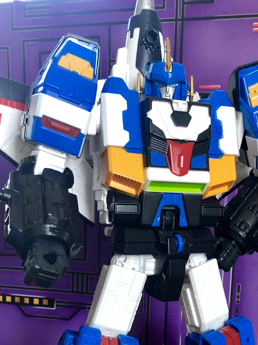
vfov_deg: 37.7
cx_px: 148
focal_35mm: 48
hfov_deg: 30.2
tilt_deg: -9.4
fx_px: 477
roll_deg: -1.5
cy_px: 294
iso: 50
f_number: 1.8
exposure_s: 1/15
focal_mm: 4
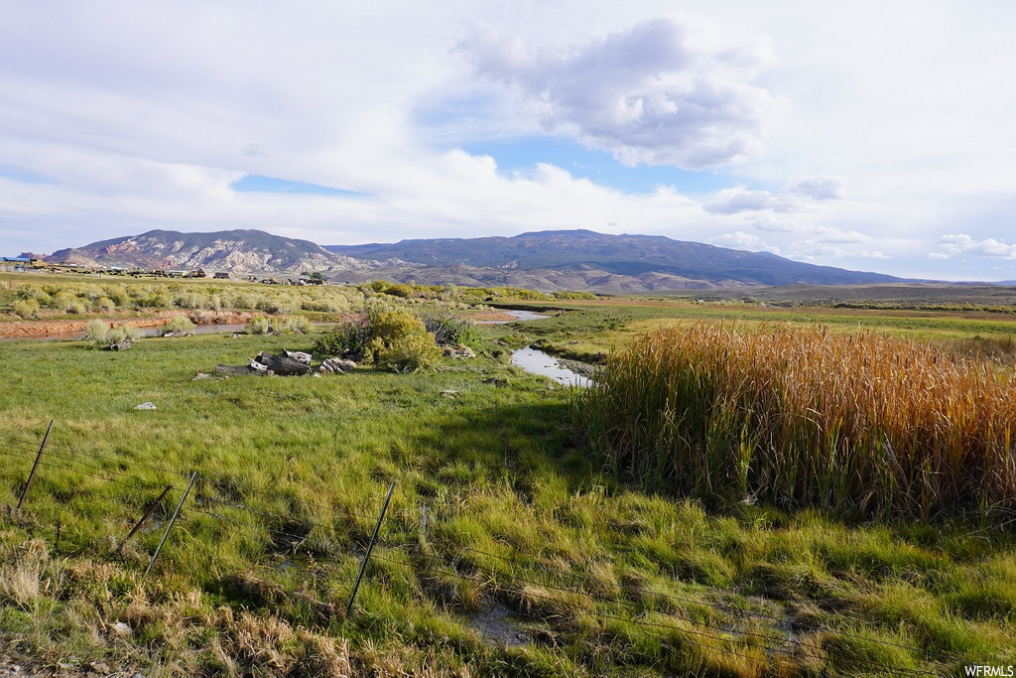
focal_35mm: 24
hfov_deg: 73.7
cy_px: 339
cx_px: 508
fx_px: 677
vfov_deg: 53.1
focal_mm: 16
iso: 100
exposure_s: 1/125
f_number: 9
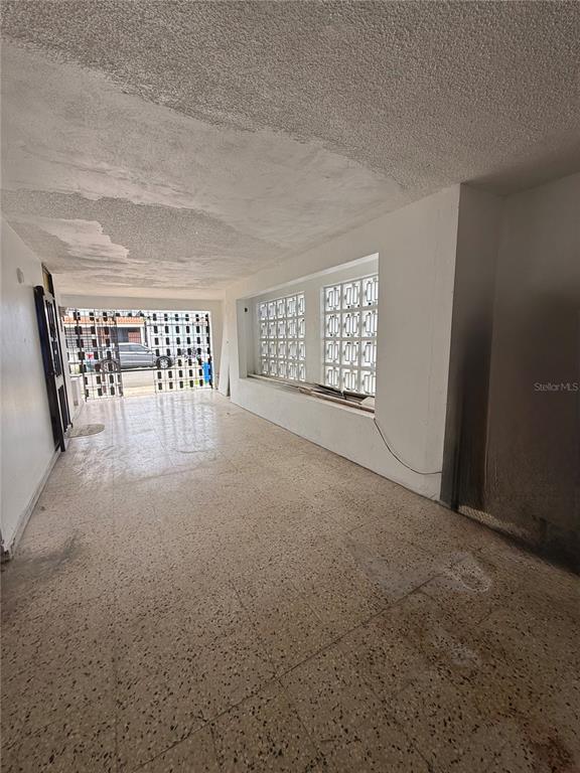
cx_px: 290
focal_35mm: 14
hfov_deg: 85.7
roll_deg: +1.3
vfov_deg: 102.1
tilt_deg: -7.0
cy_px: 386
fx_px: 313
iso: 50
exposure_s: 1/342
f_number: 2.2
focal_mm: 2.22
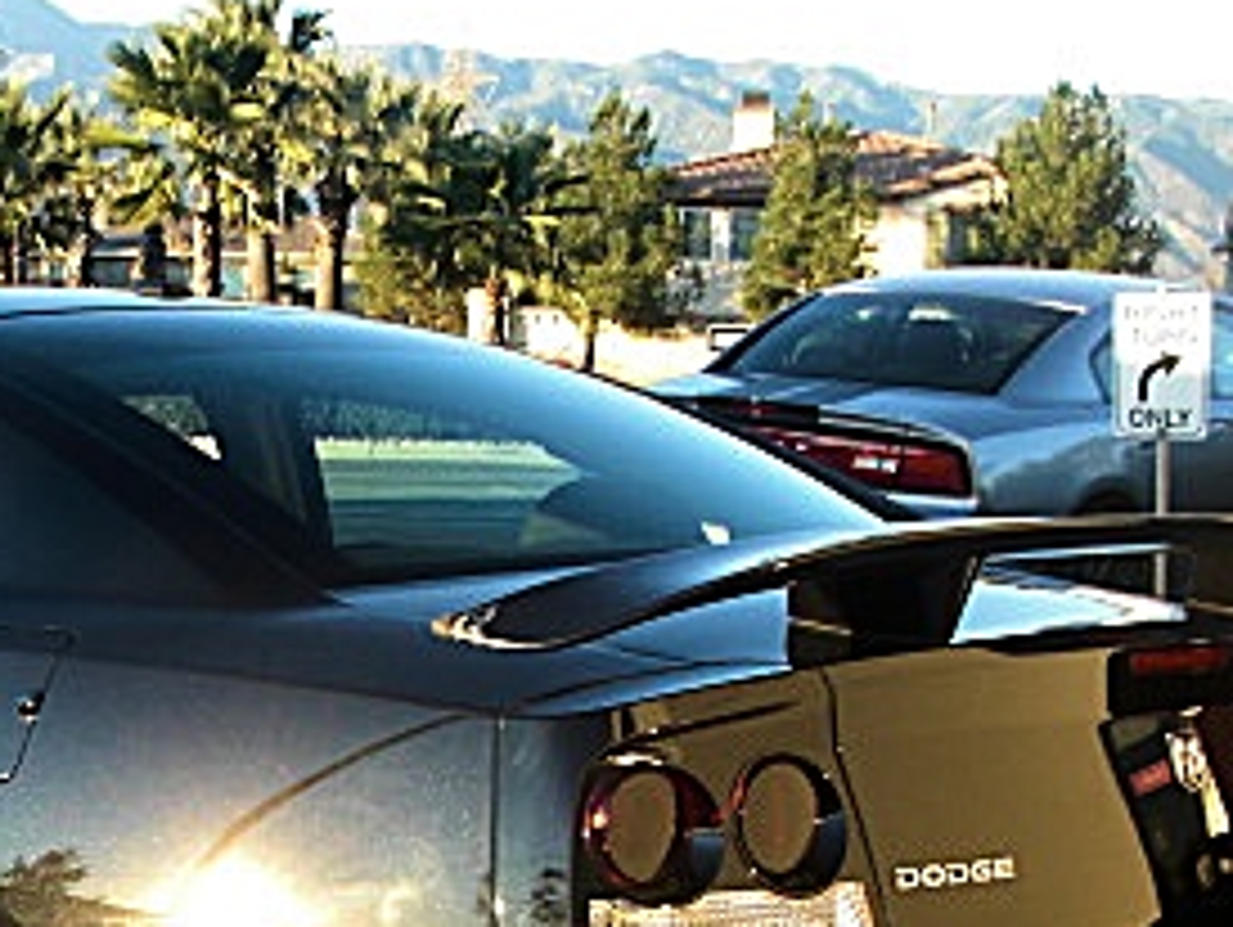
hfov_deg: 22.8
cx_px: 189
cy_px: 945
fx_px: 2995
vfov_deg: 17.2
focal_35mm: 84
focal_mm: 6.3
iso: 50
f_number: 2.8
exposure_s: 1/125
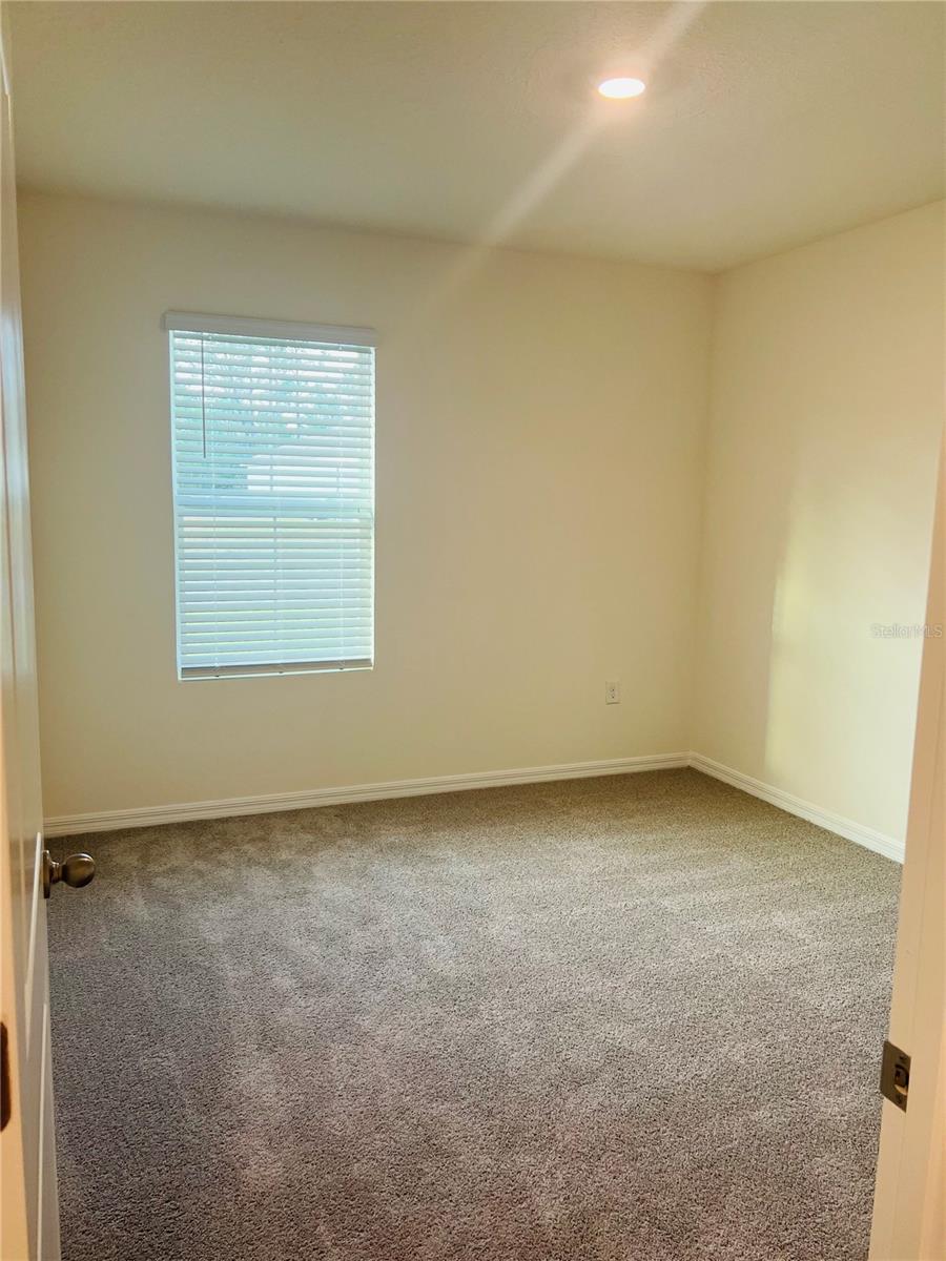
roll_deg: -0.8
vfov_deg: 67.3
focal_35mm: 26
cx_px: 473
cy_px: 630
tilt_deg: -7.7
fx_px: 947
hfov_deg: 53.1
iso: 100
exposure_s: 1/120
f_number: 1.5
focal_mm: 5.7
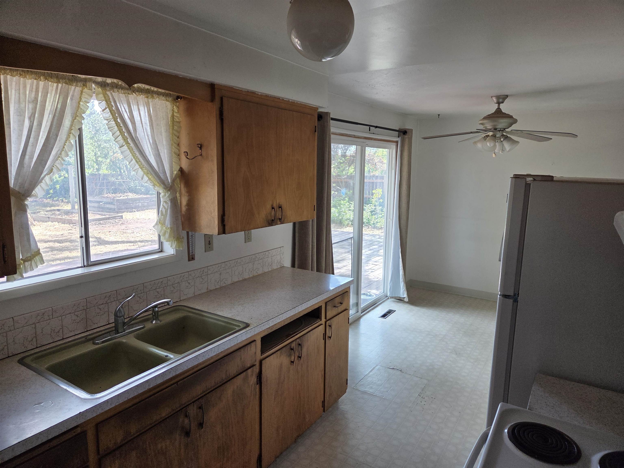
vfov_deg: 58.9
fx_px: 415
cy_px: 234
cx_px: 312
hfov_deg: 73.9
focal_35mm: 23
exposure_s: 1/180
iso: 100
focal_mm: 5.4
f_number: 1.8
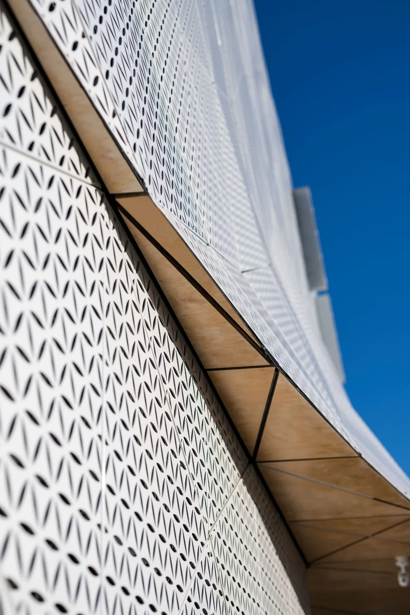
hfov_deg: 27.0
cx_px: 205
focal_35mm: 50
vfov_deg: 39.6
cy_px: 308
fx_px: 854
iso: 31
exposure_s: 1/1250
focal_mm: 50
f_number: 2.8
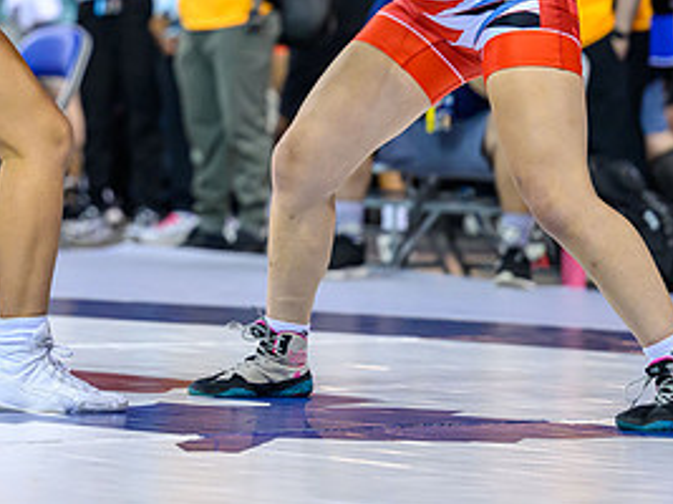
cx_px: 103
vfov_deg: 6.2
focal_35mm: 240
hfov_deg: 8.2
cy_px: 39
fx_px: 4664
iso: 3200
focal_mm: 115
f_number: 2.8
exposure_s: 1/800
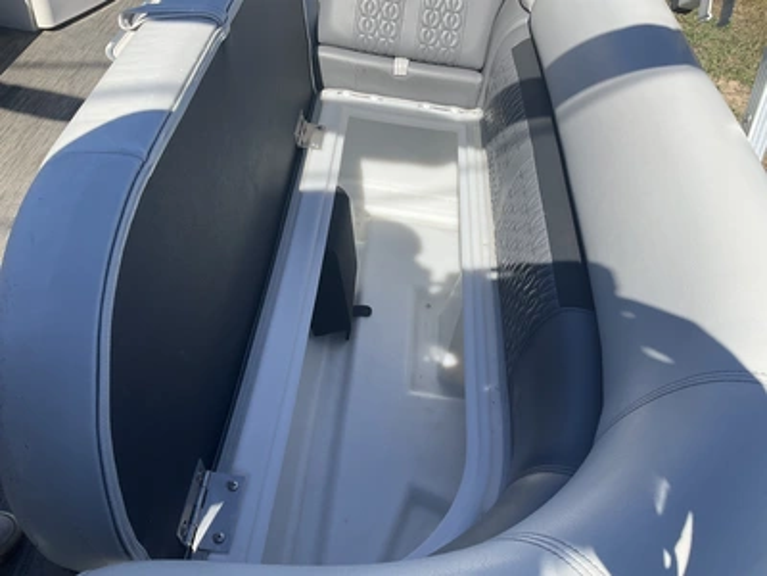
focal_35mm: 29
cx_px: 384
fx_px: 643
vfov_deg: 48.2
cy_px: 288
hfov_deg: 61.7
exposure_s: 1/1121
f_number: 1.8
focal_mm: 3
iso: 25
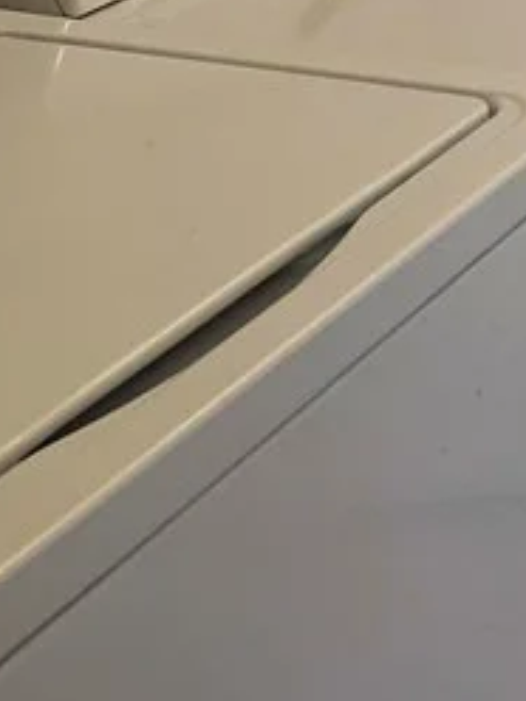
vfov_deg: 16.8
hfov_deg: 13.3
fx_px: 2006
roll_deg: +2.2
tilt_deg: -3.5
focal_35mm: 99
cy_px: -517
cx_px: 970
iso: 200
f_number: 1.78
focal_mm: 6.86
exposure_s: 1/120
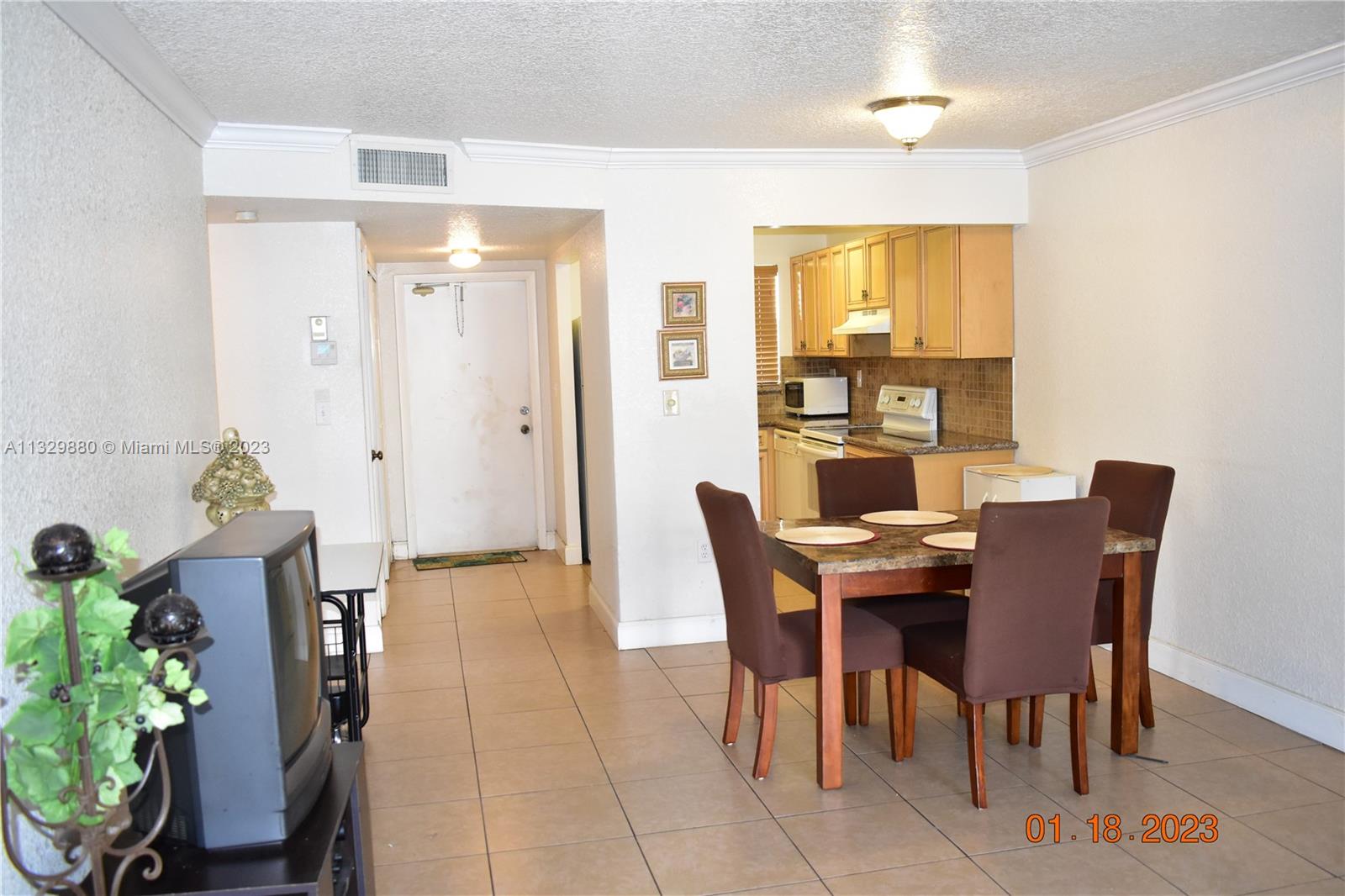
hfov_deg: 61.9
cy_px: 448
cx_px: 672
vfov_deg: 43.6
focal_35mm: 30
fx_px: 1121
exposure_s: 1/60
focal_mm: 20
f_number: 5
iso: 1600
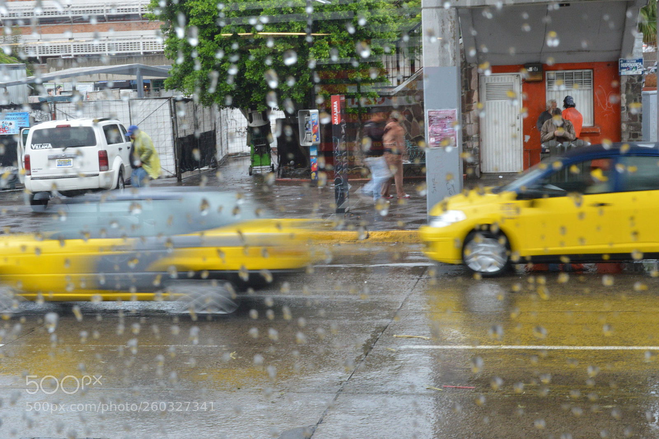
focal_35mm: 60
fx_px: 1097
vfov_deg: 22.6
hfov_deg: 33.4
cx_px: 330
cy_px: 220
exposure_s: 1/13
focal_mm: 40
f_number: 20
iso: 800
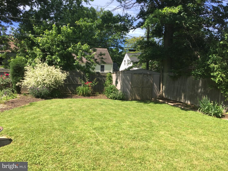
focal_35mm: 29
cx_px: 114
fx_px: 191
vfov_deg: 48.2
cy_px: 86
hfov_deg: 61.7
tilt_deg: +2.1
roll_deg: -4.4
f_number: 2.2
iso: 32
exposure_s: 1/942
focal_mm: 4.15
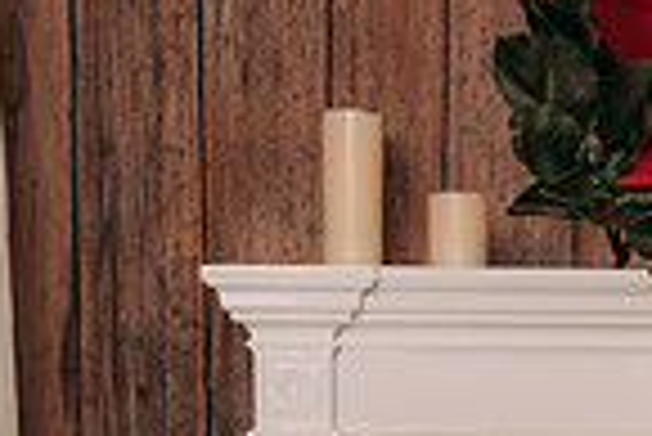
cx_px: 752
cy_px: 859
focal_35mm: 158
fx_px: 2864
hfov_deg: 12.7
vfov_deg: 8.3
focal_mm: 35
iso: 100
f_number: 6.3
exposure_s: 1/100
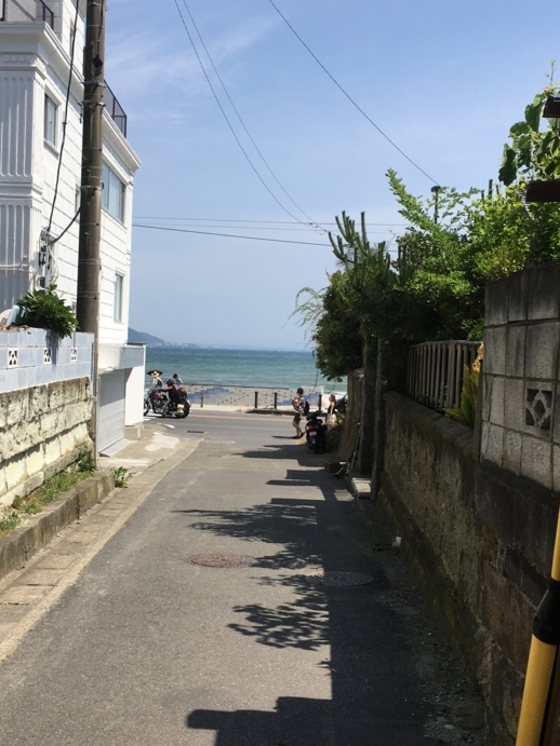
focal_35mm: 43
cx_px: 244
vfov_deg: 43.9
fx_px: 928
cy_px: 380
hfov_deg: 33.5
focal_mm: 4.15
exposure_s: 1/1538
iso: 25
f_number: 2.2
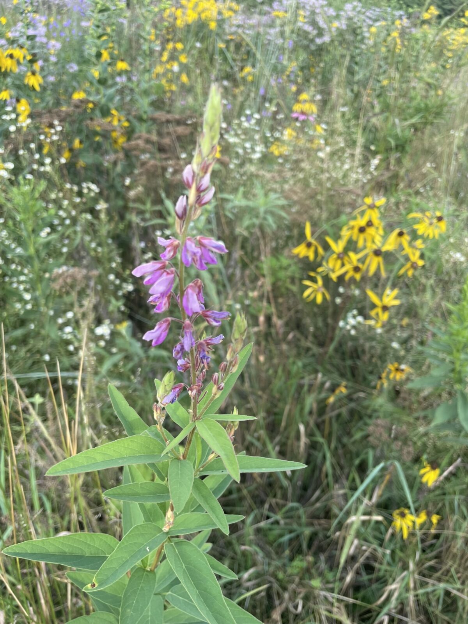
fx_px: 469
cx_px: 234
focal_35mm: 26
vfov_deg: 67.3
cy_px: 312
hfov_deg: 53.1
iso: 32
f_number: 1.6
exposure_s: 1/593
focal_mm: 4.2
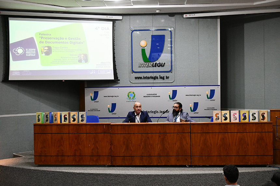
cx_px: 140
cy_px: 93
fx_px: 388
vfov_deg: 26.9
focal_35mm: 50
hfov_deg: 39.7
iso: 4500
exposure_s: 1/160
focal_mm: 50
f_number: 4
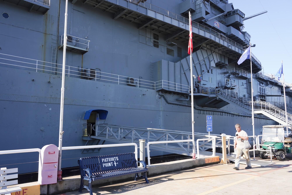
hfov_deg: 65.5
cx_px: 146
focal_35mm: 28
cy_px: 98
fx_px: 227
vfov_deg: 46.4
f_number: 10
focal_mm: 28
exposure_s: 1/100
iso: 100
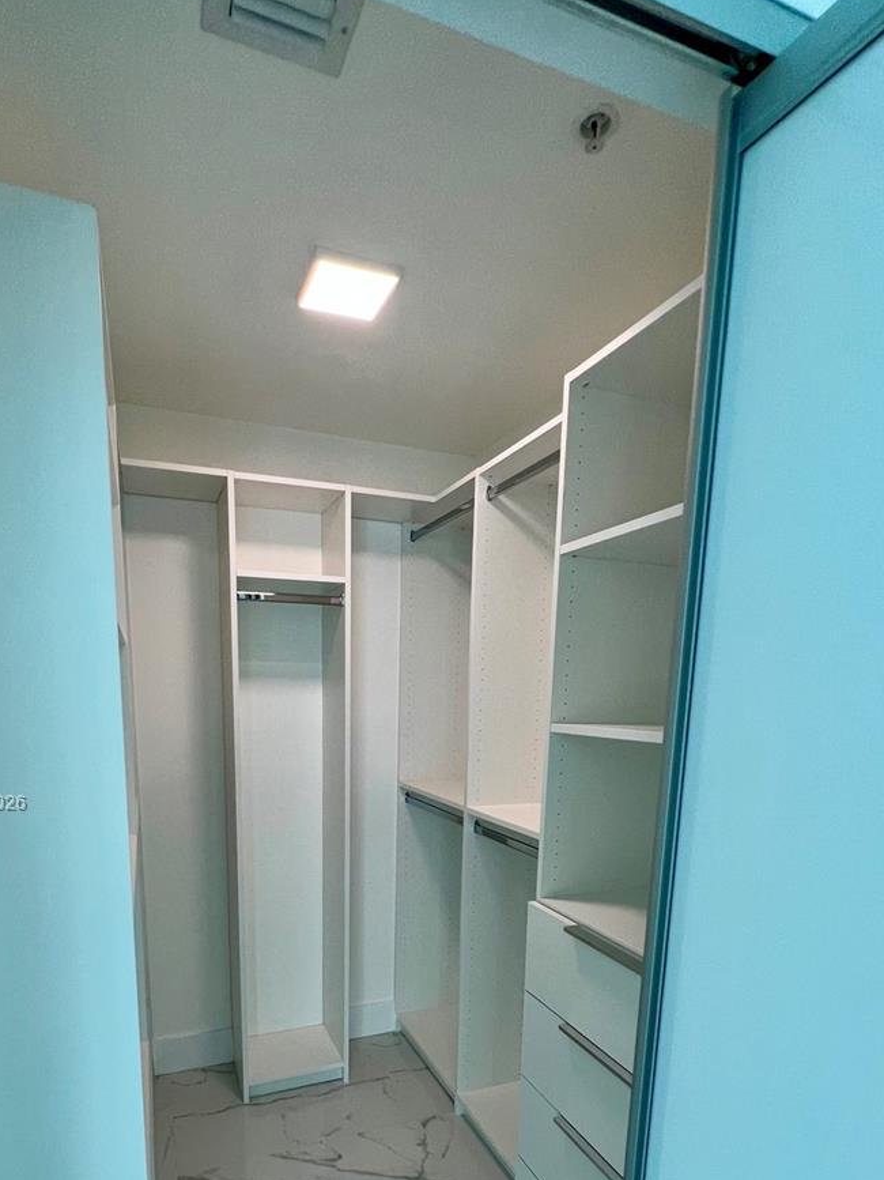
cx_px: 386
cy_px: 804
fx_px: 613
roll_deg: -0.4
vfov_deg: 84.1
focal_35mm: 18
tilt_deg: -4.2
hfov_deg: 71.3
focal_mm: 1.57
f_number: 1.8
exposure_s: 1/120
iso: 80
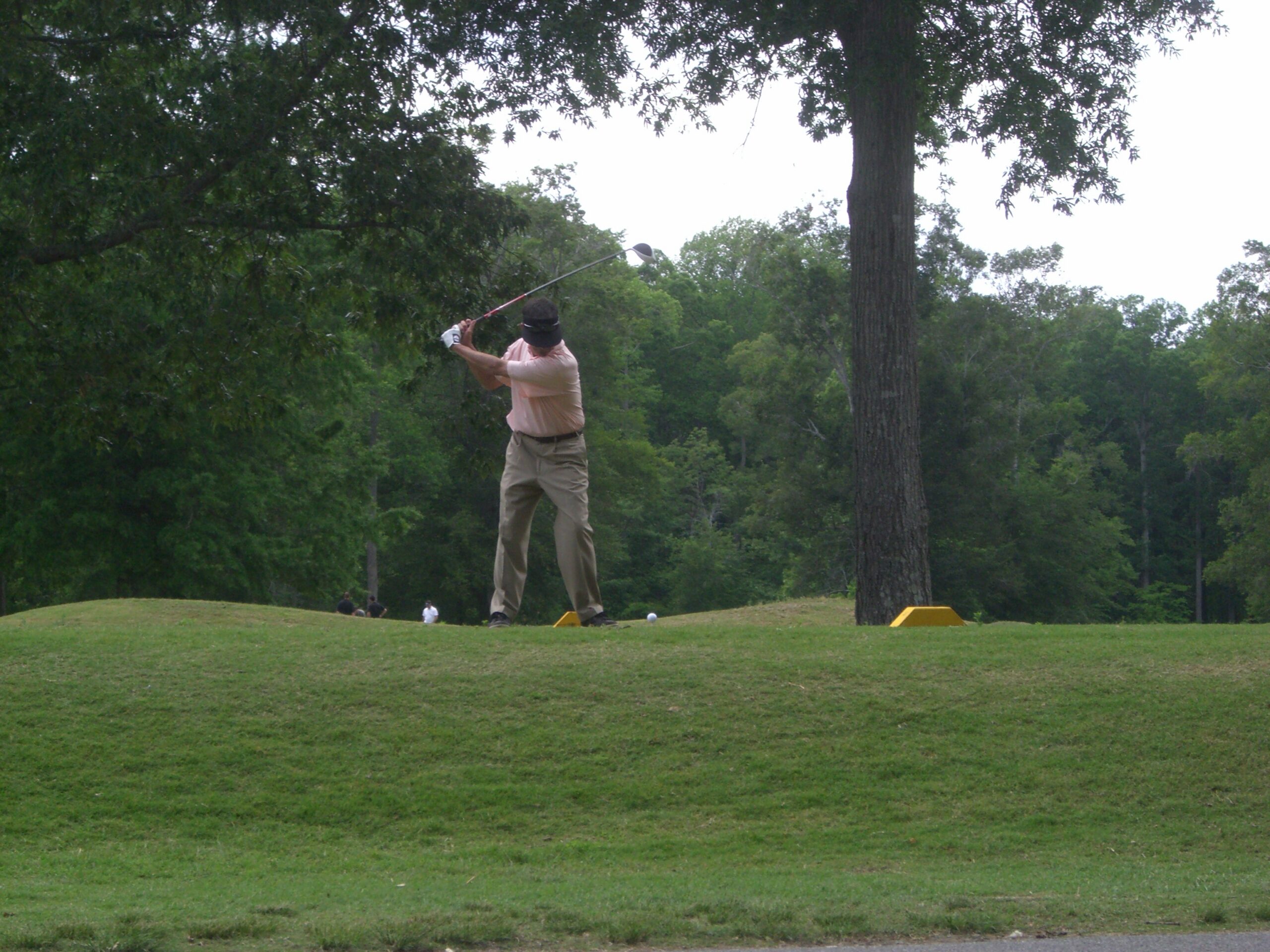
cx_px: 635
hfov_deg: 17.3
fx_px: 4182
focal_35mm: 114
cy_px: 476
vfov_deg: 13.0
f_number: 5.2
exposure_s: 1/320
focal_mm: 18.6
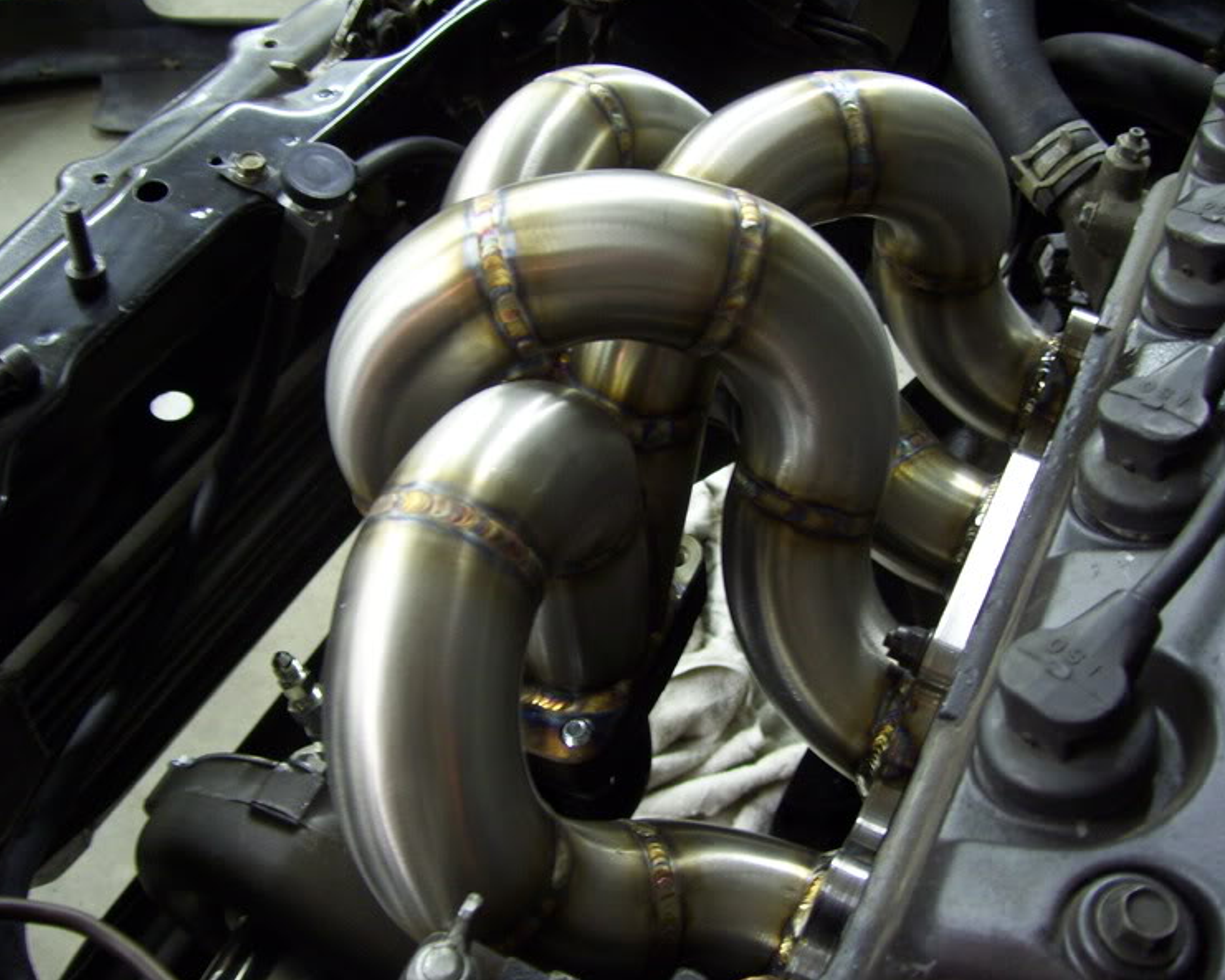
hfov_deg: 47.9
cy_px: 489
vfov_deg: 39.2
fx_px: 1378
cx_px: 622
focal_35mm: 38
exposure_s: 1/8
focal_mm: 6
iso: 160
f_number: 2.7
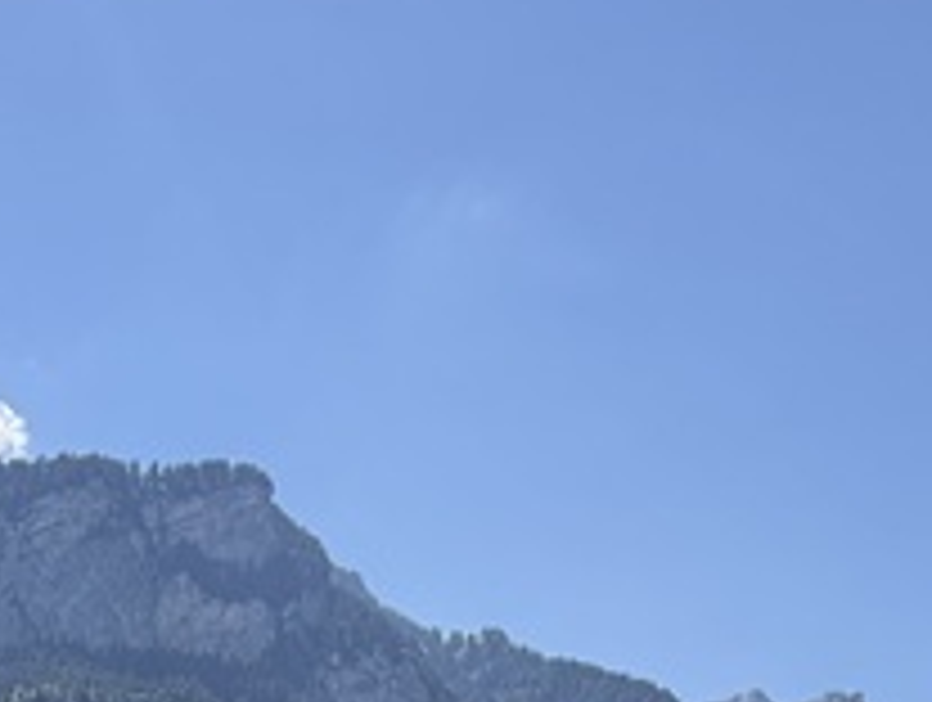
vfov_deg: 20.5
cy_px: 1210
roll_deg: -2.5
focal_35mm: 54
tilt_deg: -0.6
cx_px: 144
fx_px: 1456
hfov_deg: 34.1
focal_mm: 2.22
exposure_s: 1/770
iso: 25
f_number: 2.2
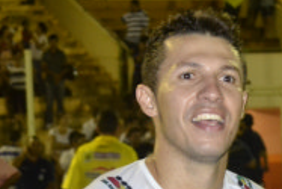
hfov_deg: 12.7
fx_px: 1254
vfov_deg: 8.6
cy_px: 149
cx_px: 280
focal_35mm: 160
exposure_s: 1/60
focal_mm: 40
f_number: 4.5
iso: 3200
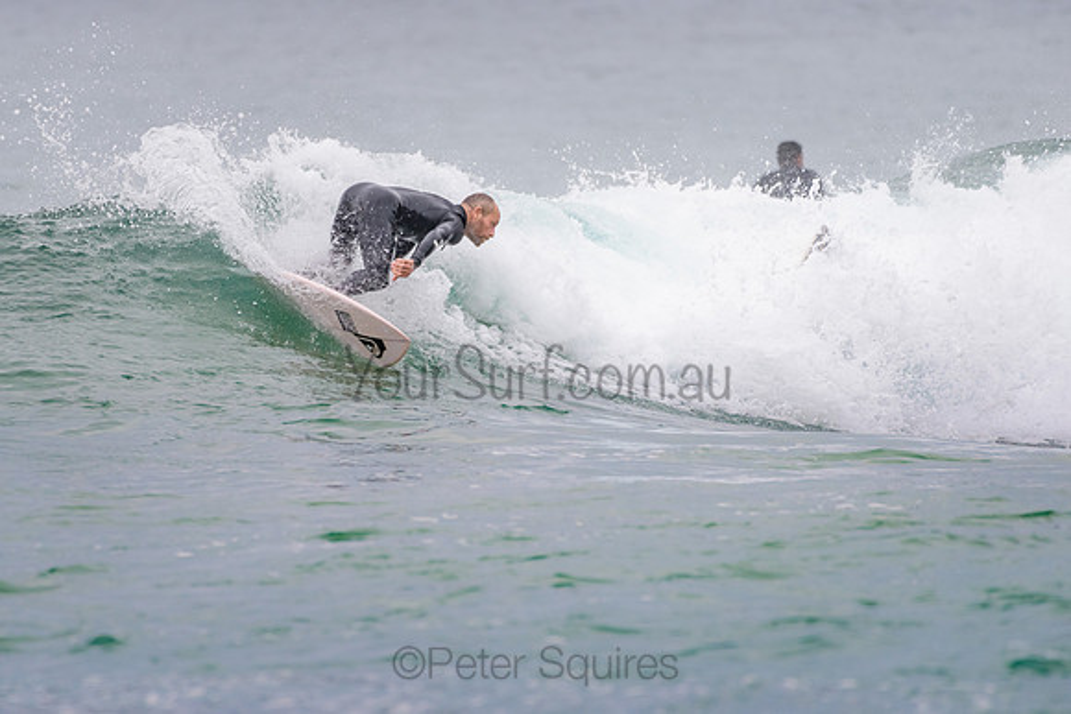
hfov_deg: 3.4
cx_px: 452
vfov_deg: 2.2
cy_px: 337
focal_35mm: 613
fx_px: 18238
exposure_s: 1/800
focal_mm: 500
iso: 280
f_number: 5.6
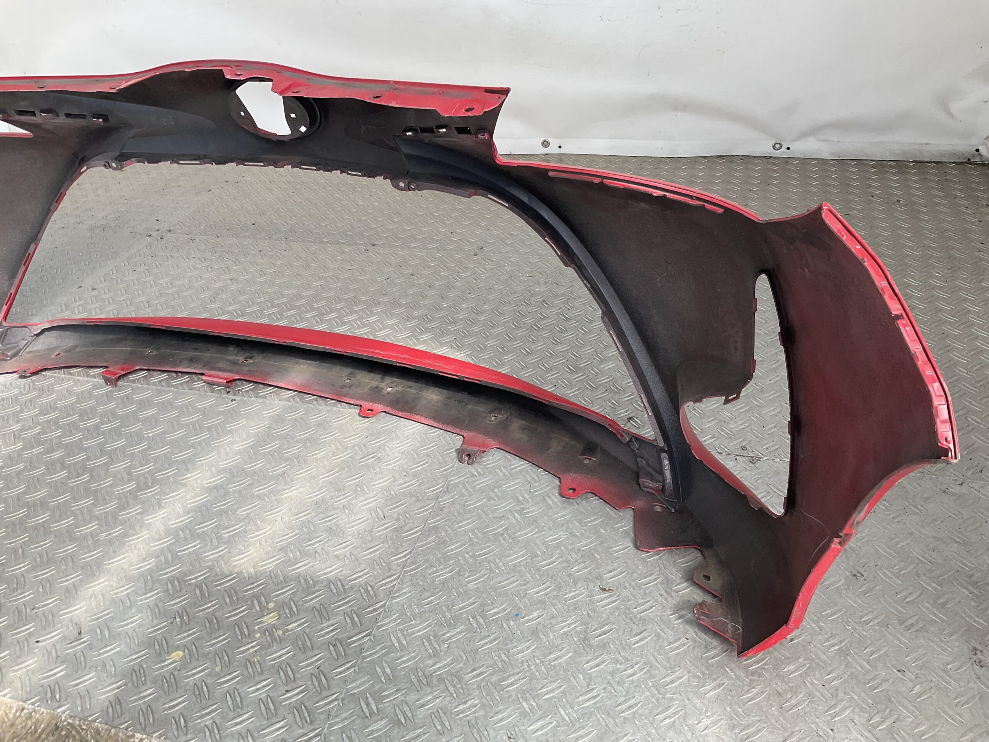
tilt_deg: -33.4
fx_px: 829
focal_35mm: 29
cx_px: 494
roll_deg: +5.5
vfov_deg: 48.2
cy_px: 371
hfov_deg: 61.7
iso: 16
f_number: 1.8
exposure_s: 1/297
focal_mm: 3
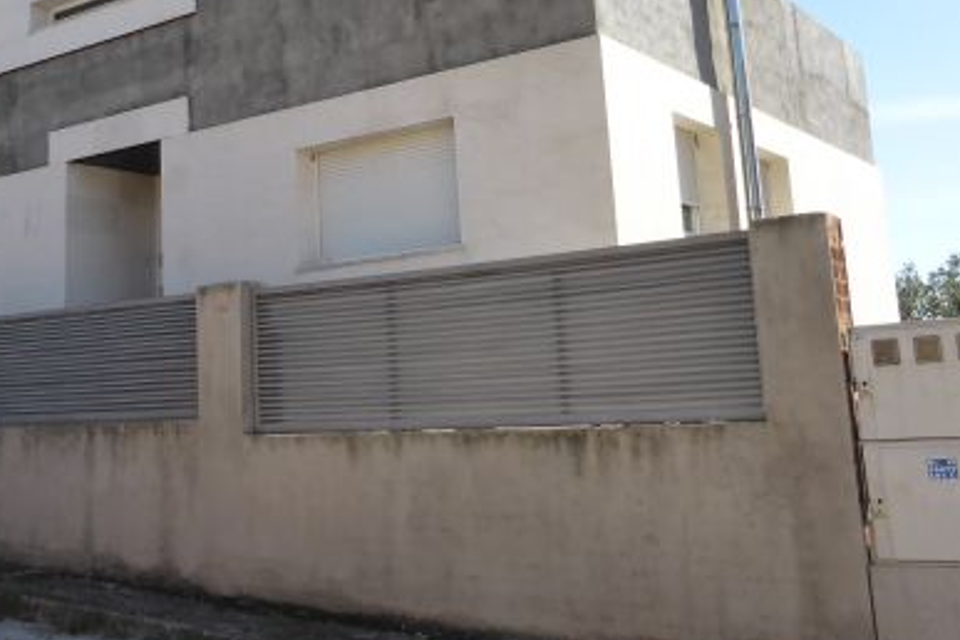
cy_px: 159
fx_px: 1147
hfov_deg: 45.4
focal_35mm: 43
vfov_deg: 30.7
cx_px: 442
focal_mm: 4.3
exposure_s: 1/800
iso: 160
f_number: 3.3
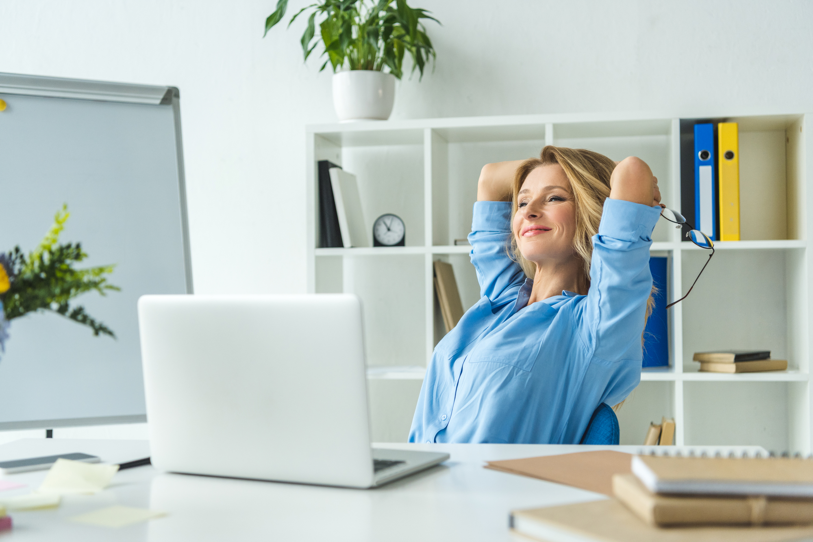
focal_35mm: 48
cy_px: 271
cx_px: 406
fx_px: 1084
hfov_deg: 41.1
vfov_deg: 28.1
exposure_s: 1/200
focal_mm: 48
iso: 500
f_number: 3.2
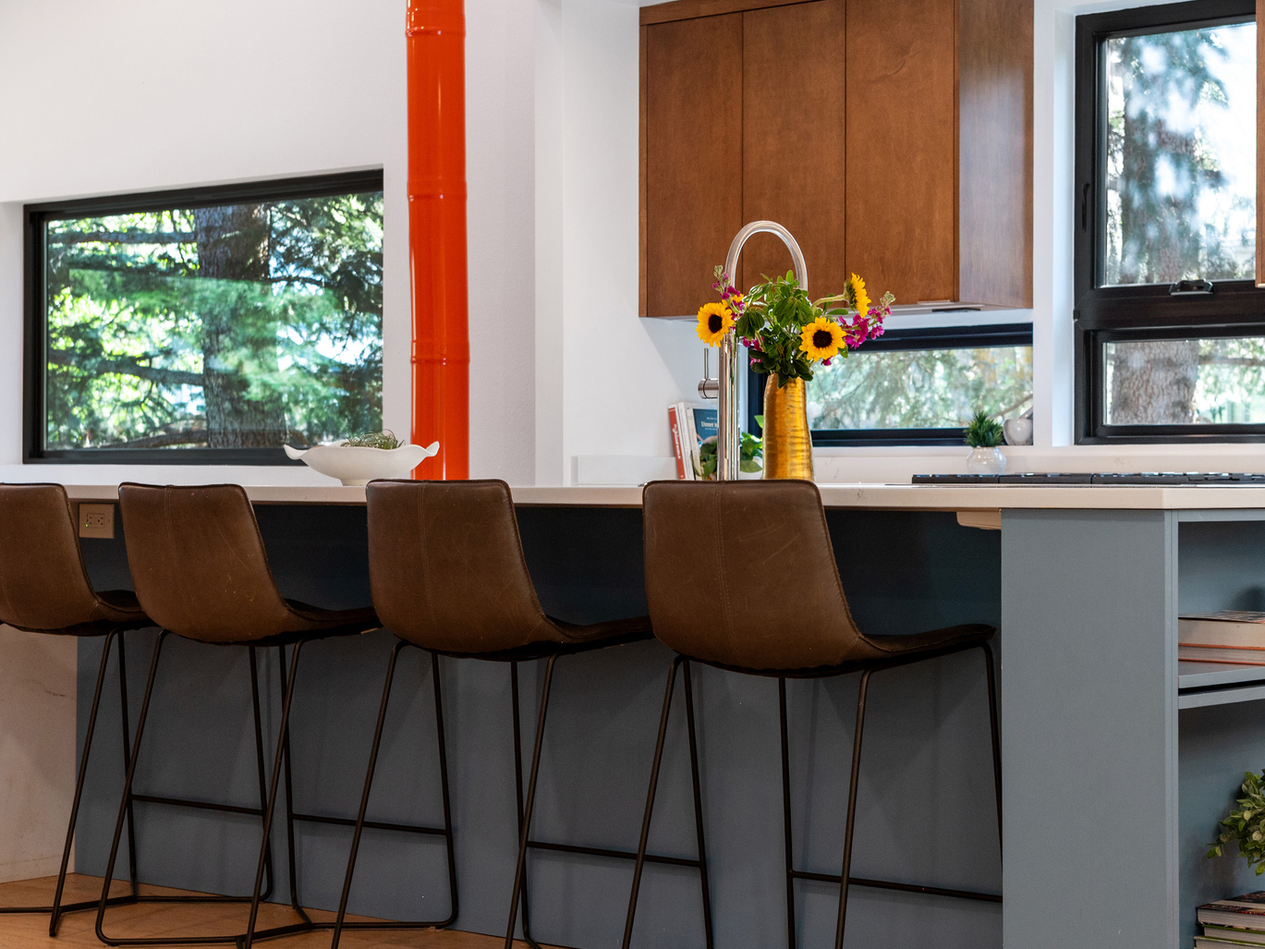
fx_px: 2522
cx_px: 734
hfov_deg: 28.1
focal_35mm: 69
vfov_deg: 21.3
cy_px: 521
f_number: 5.6
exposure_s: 1/60
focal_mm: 48
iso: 800
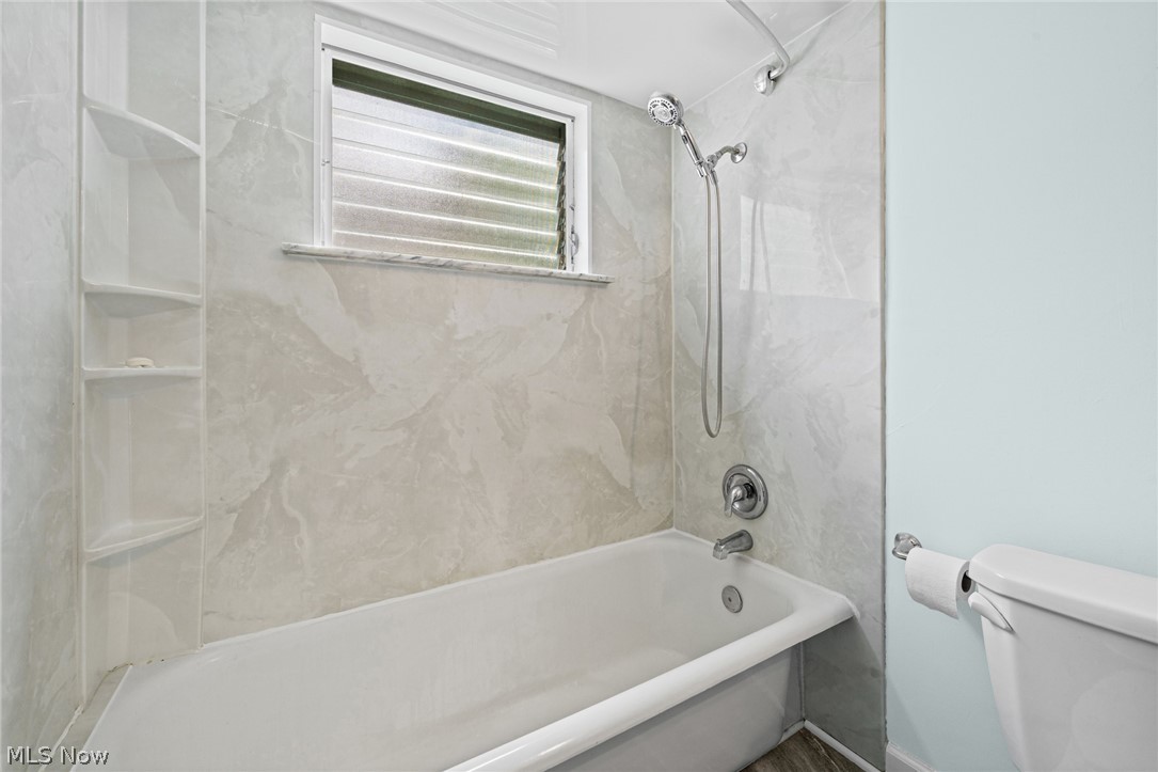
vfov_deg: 81.2
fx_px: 450
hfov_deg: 104.3
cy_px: 386
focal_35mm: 14
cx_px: 579
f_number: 9
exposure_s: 1/8
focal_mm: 14
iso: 250
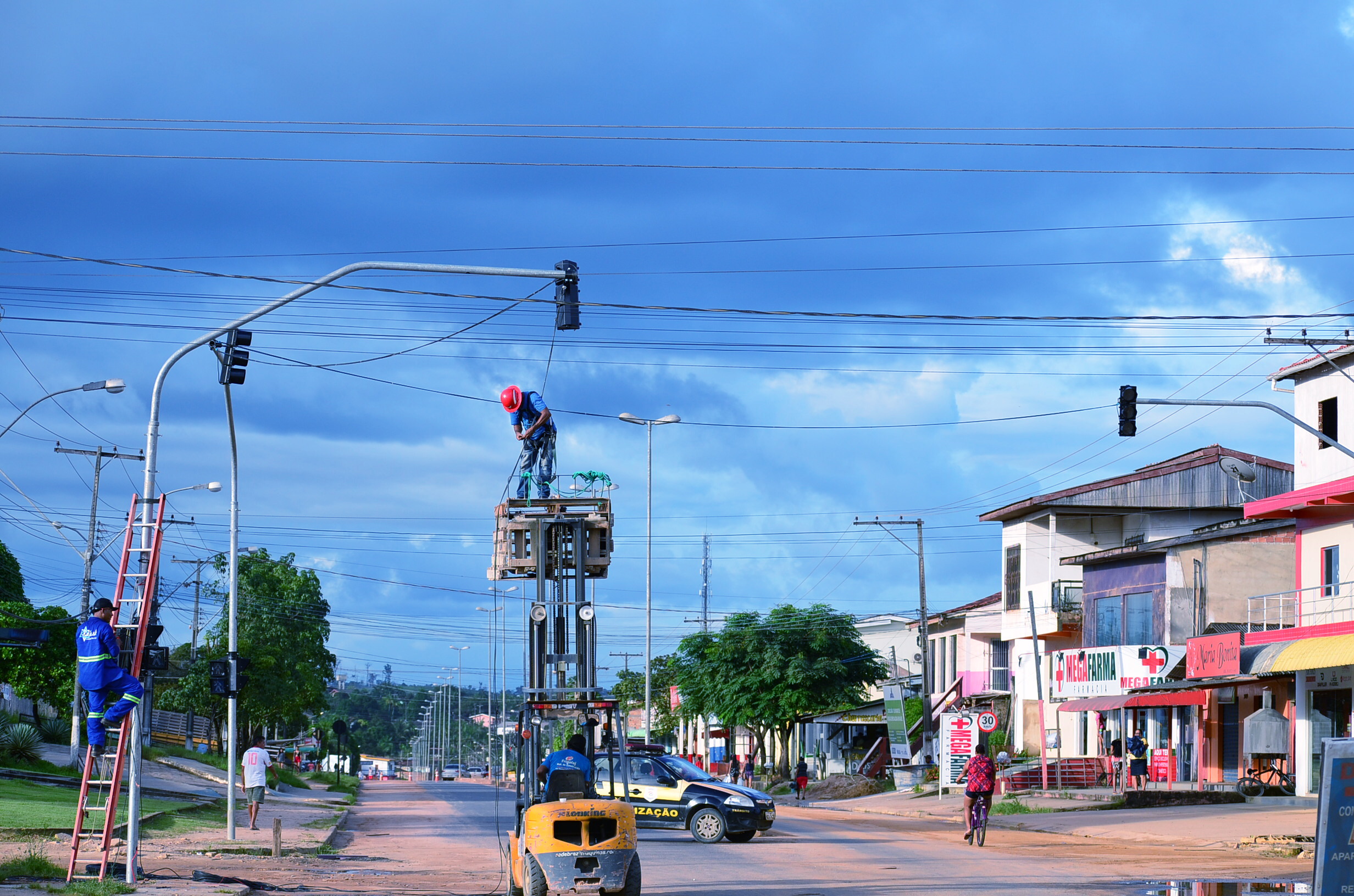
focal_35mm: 98
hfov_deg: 21.0
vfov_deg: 14.0
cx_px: 677
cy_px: 448
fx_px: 3659
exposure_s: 1/500
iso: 250
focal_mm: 65
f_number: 5.6
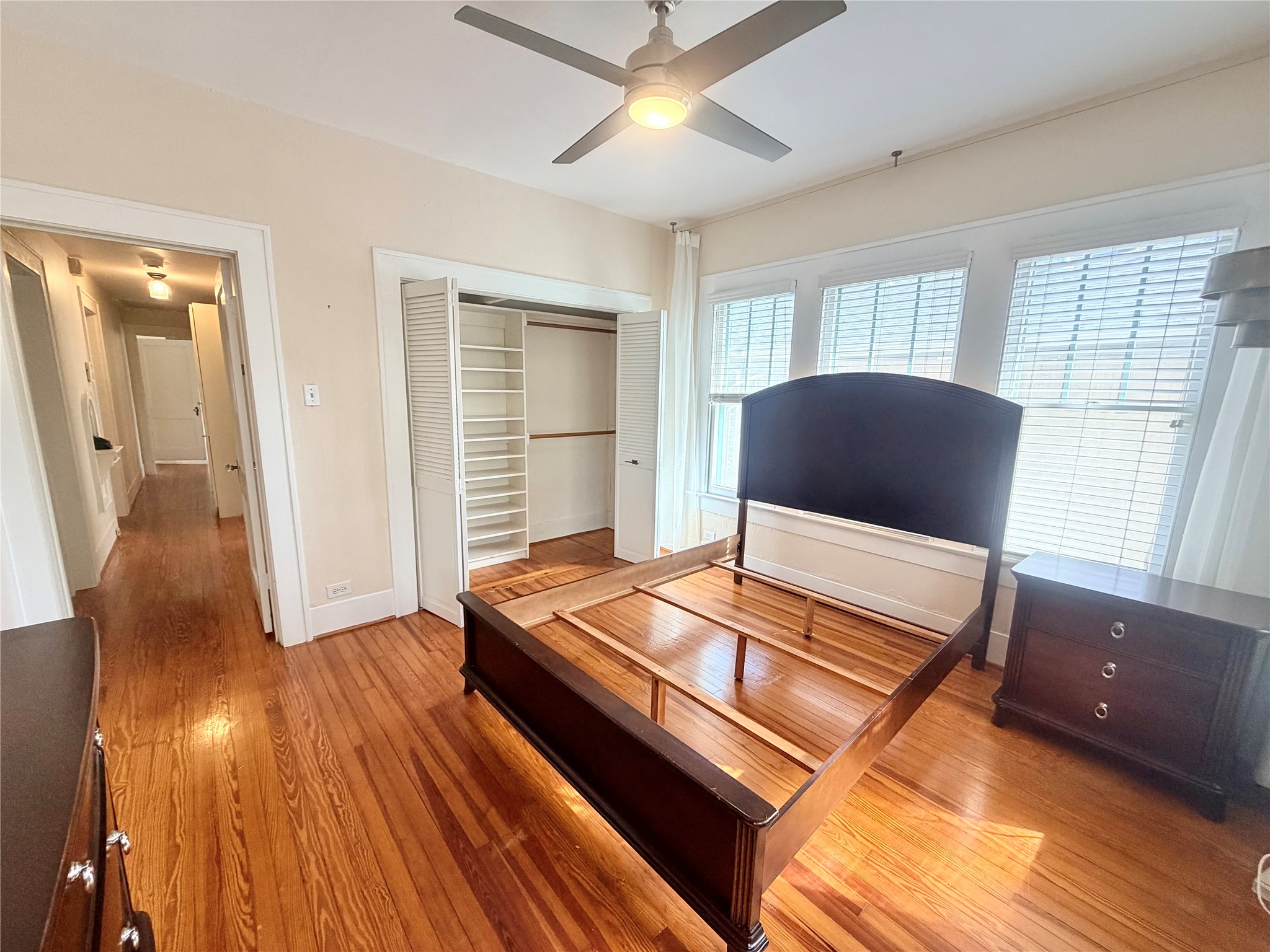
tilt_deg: -9.7
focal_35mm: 14
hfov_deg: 102.1
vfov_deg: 85.7
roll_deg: -0.7
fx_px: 514
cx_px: 635
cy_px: 476
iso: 200
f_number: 2.2
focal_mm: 2.22
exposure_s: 1/60
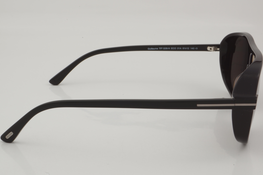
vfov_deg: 17.9
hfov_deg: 26.7
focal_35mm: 76
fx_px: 555
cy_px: 87
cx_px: 132
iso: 100
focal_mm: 50
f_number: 32
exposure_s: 1/3
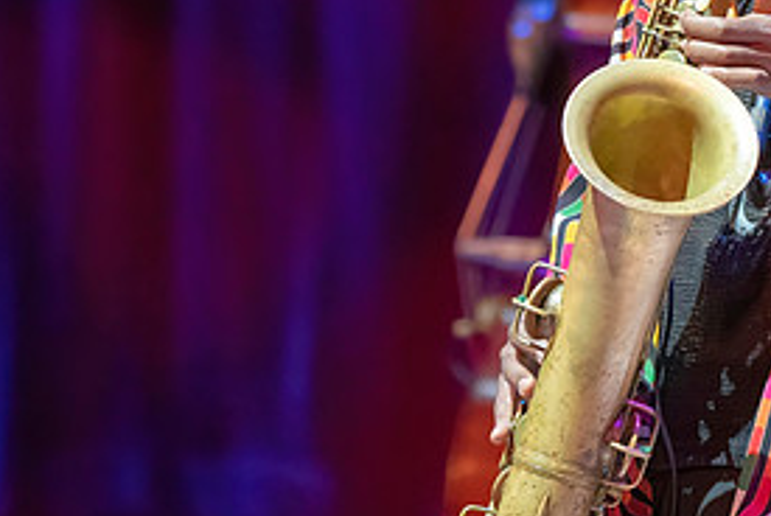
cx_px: 456
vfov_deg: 1.4
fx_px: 21375
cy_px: 86
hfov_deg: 2.1
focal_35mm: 997
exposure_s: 1/320
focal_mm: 330
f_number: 5.6
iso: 6400
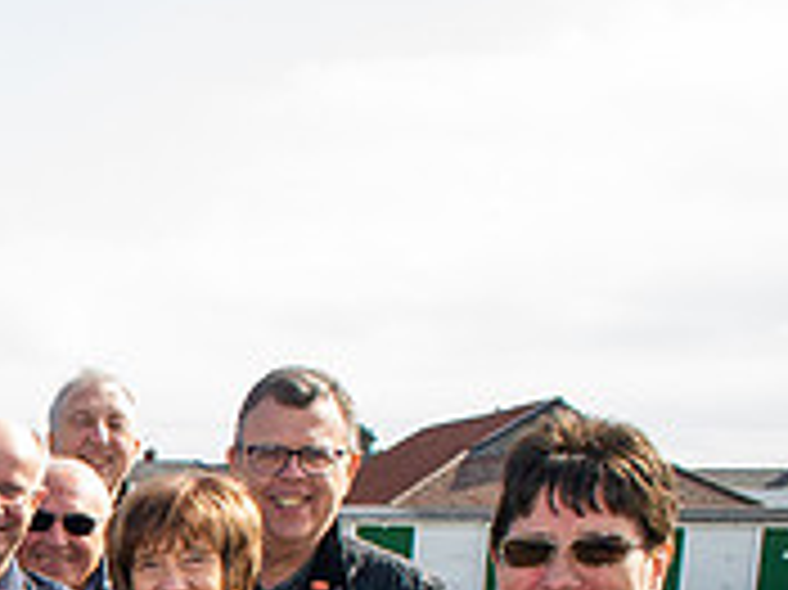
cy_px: 966
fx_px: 1956
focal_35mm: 86
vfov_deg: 15.4
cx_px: -441
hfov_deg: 19.4
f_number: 8
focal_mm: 24
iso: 320
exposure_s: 1/250
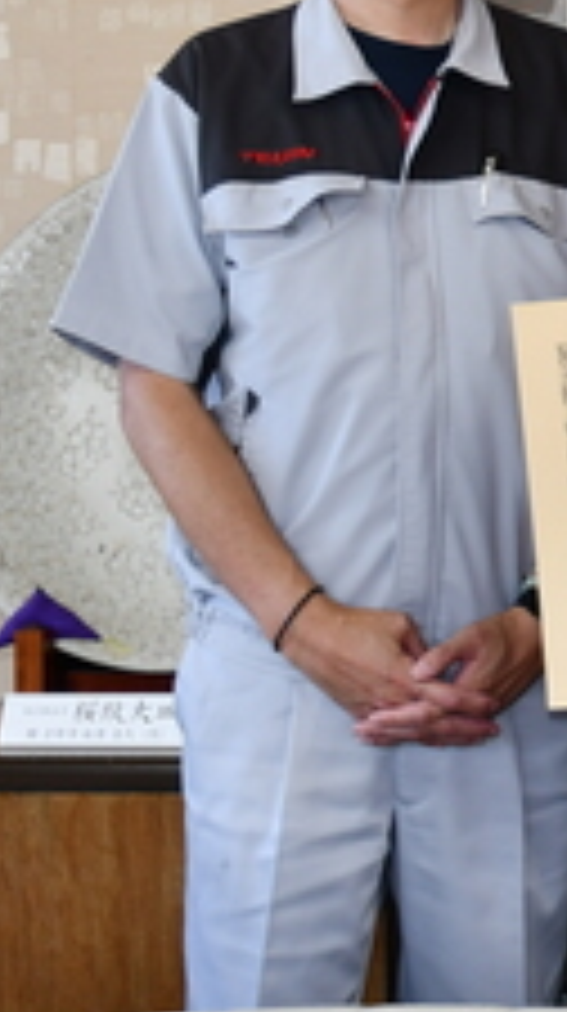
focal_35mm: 153
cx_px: 1591
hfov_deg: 7.2
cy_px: 175
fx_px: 4103
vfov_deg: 14.0
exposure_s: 1/60
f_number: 4
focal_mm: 30
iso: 320
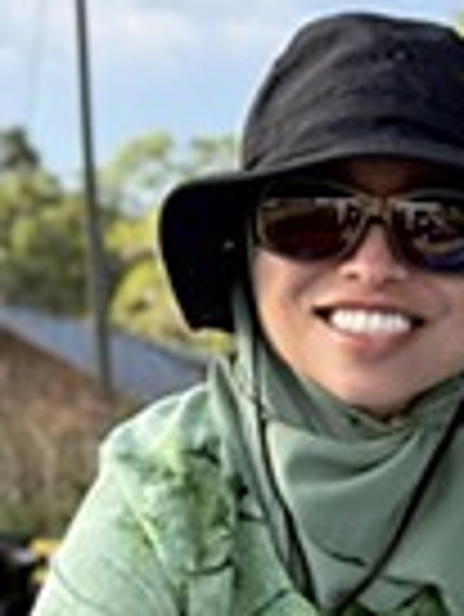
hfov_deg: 17.5
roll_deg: -0.7
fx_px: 1499
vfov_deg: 20.4
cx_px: 367
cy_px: 881
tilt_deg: -11.1
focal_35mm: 84
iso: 100
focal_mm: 6.8
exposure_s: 1/1122
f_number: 1.8
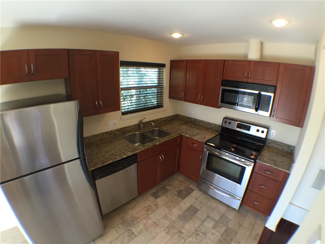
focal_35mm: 29
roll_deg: -3.1
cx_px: 162
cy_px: 122
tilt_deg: -18.3
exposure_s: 1/30
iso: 32
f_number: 2.2
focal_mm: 4.15
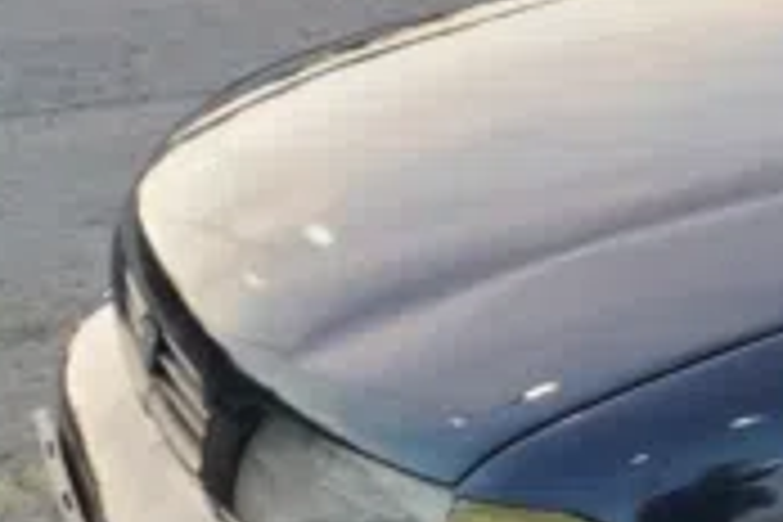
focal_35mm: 92
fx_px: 2001
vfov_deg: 14.8
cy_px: 333
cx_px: 1390
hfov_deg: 17.9
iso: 303
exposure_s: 1/100
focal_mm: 5.25
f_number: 1.75
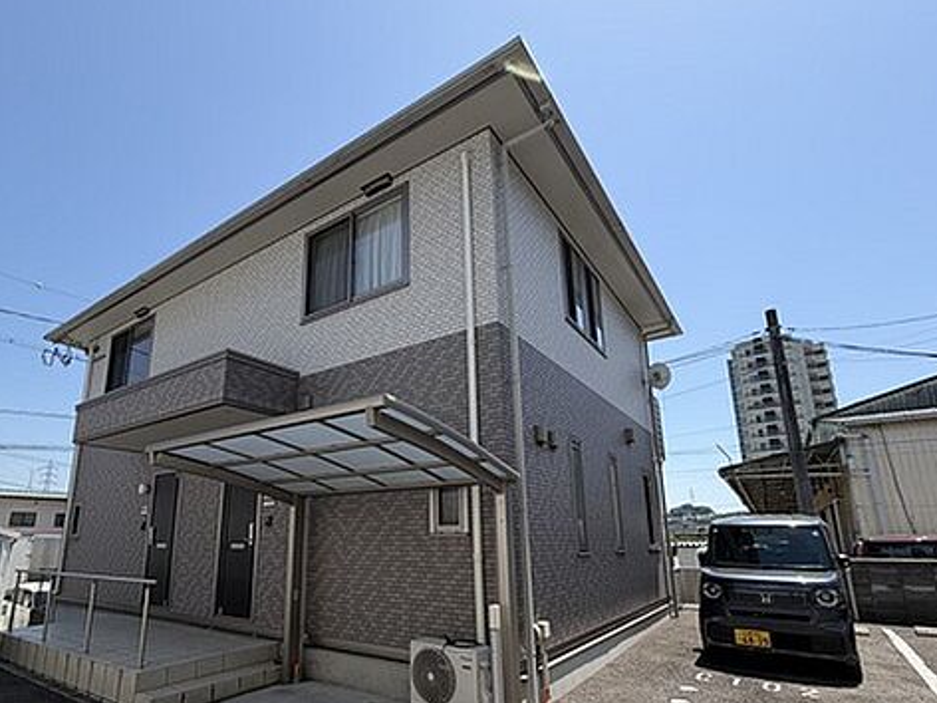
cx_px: 411
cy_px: 423
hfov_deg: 84.3
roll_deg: +0.3
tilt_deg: +13.7
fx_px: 514
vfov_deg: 68.0
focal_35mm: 19
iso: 25
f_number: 2.2
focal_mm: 2.22
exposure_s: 1/770
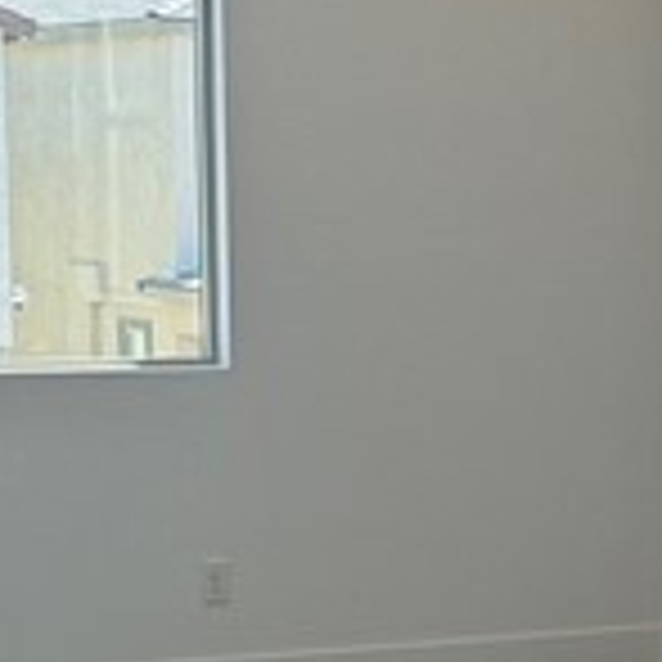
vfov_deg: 11.6
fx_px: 3202
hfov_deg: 11.7
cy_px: 766
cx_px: 567
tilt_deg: -10.4
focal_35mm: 148
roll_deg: -0.1
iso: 100
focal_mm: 6.76
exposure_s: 1/598
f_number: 1.78
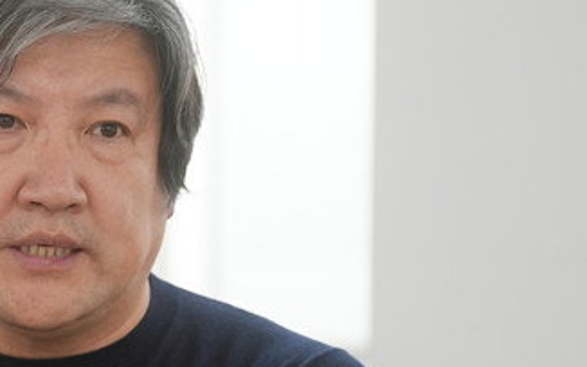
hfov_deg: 10.4
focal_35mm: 200
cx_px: -22
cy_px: 298
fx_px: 3201
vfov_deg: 6.6
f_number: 2.8
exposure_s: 1/200
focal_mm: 80
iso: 1250
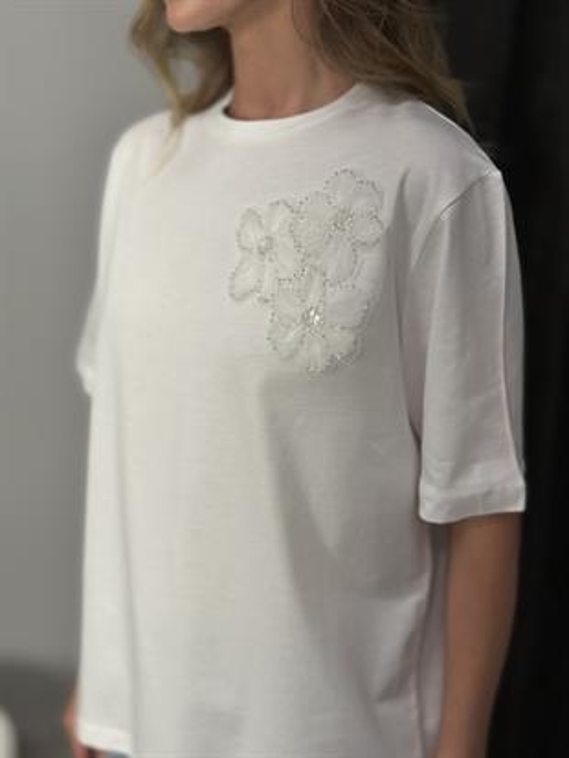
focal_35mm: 48
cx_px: 284
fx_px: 1051
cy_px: 379
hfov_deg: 30.3
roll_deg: +0.0
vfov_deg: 39.6
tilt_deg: -16.2
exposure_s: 1/198
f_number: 1.78
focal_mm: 6.86
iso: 80
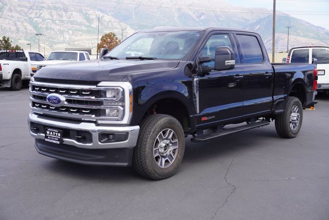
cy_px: 110
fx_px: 425
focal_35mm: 46
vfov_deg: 29.0
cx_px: 164
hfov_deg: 42.3
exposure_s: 1/100
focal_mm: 31
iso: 100
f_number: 8
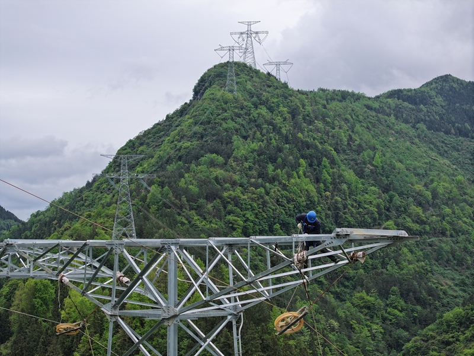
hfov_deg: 27.8
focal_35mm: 70
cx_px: 237
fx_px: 959
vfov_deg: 21.0
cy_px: 178
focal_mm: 19.35
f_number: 2.8
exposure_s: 1/1600
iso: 390
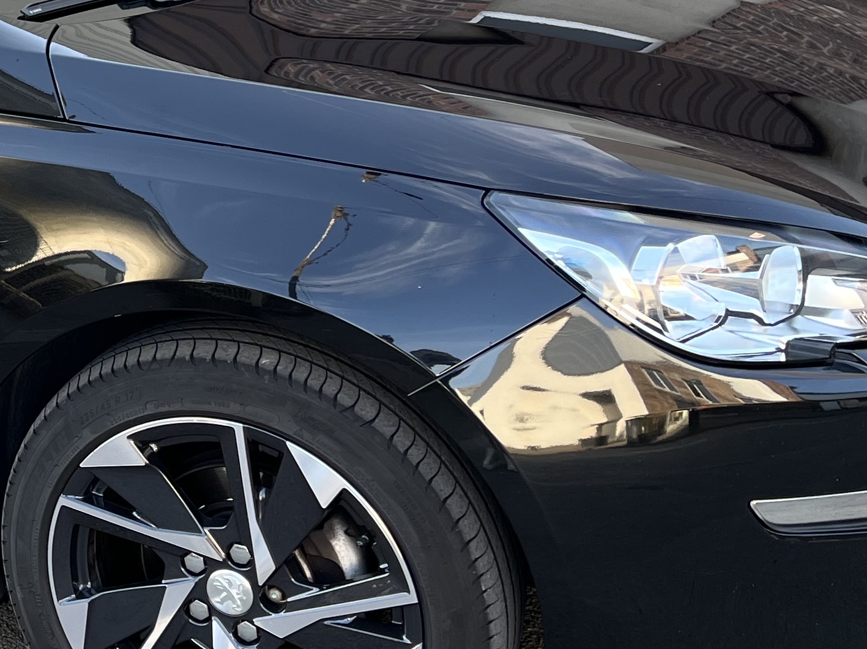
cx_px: -226
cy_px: 94
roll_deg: +6.0
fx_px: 1853
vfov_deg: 19.6
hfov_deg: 23.6
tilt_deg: -12.8
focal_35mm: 74
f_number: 1.6
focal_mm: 5.1
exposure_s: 1/204
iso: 40
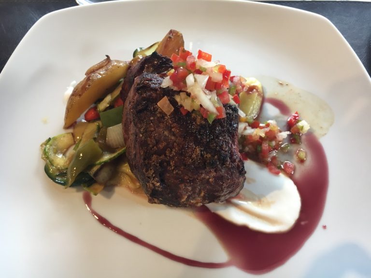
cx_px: 186
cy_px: 139
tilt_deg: -62.1
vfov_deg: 48.2
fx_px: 311
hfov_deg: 61.7
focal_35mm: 29
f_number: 2.2
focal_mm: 4.15
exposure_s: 1/33
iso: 80
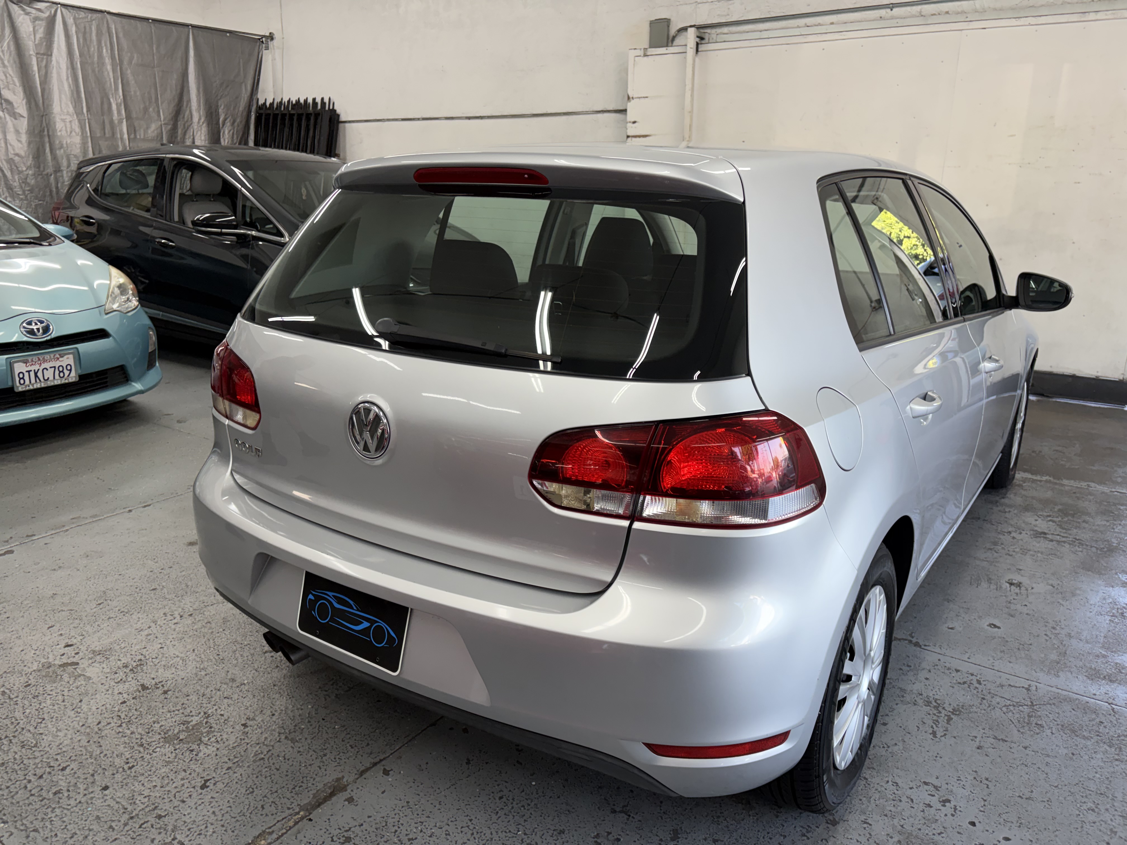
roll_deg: +2.6
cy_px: 422
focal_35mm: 26
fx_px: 846
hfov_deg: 67.3
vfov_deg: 53.1
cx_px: 564
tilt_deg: -14.7
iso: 80
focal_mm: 5.96
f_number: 1.6
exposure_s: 1/120
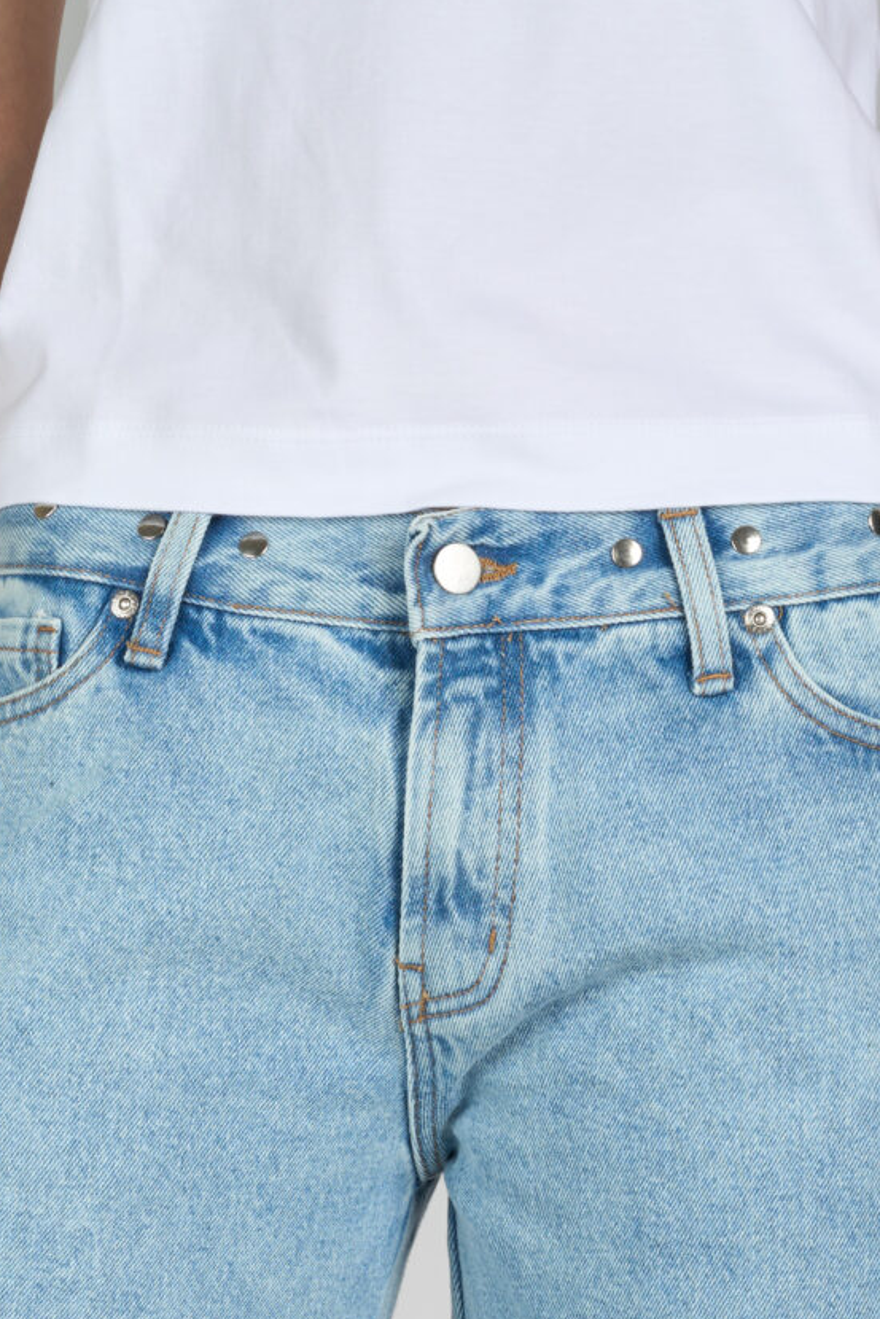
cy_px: 1876
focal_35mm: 181
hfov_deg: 7.6
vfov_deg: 11.0
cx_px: 215
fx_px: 6639
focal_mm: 58.7
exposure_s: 1/200
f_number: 13
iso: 100
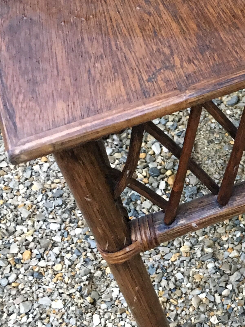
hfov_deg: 19.0
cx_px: 295
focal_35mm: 73
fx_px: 689
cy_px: 148
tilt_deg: -53.9
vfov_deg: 26.7
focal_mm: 4.15
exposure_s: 1/25
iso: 200
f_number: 2.2
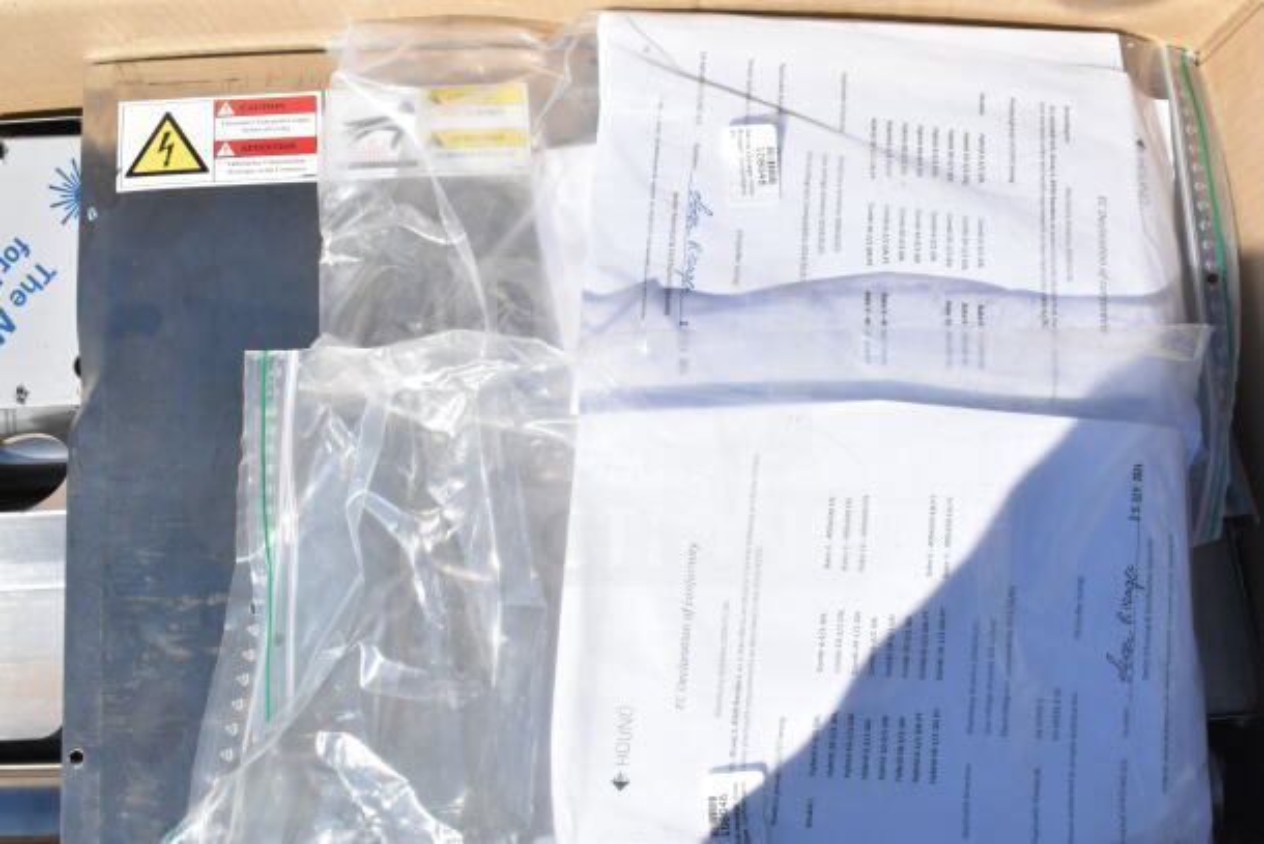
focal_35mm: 40
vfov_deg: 33.0
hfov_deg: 47.9
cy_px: 422
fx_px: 1422
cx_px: 632
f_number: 18
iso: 1600
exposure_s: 1/1250
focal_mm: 27
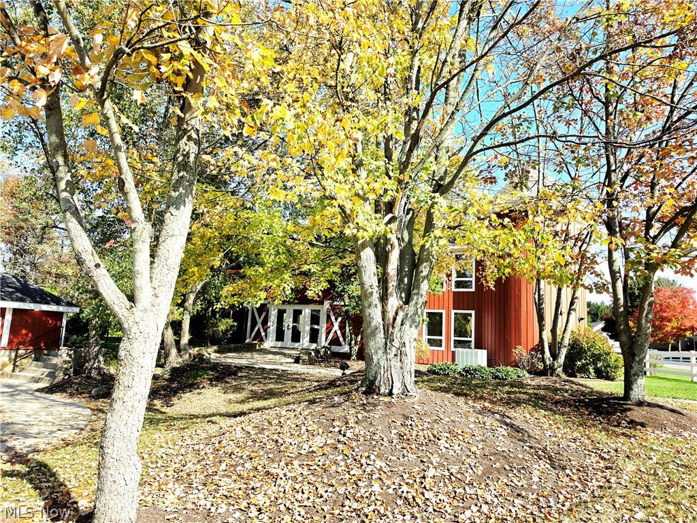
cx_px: 348
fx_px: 463
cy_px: 262
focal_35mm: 23
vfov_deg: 58.9
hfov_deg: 73.9
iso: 64
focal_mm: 6.5
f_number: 1.4
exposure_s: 1/5000
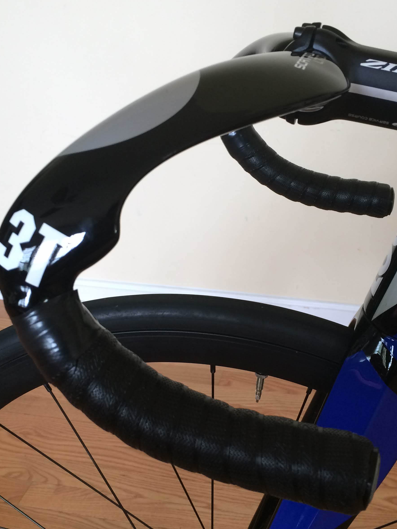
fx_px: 612
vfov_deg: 46.7
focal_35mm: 40
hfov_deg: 35.8
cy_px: 288
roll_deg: +0.9
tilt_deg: -31.3
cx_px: 249
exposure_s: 1/30
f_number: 2.2
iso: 80
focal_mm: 4.15
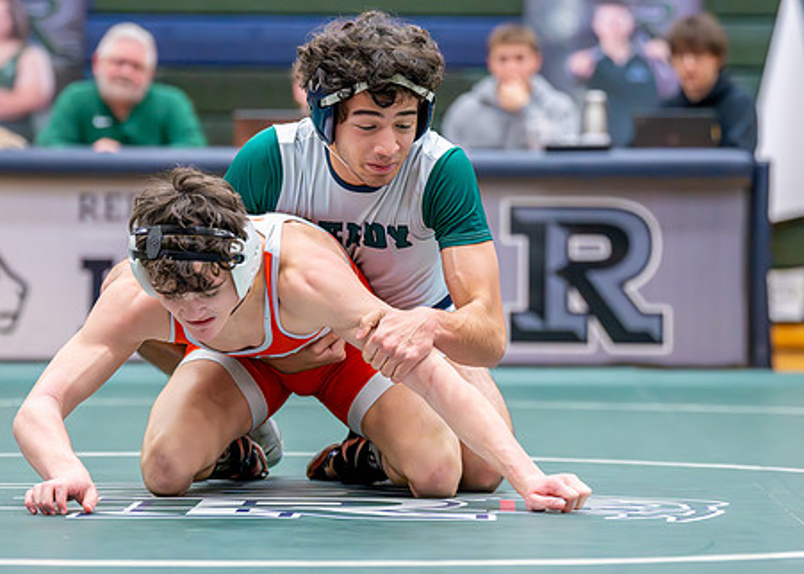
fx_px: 3950
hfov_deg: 11.6
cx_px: 343
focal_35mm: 173
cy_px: 235
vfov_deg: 8.3
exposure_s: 1/1000
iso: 6400
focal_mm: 111
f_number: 2.8
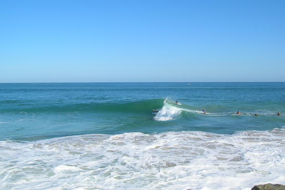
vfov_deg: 35.0
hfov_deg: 50.7
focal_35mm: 38
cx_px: 151
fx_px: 301
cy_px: 89
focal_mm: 5.7
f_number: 4.9
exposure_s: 1/427
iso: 50
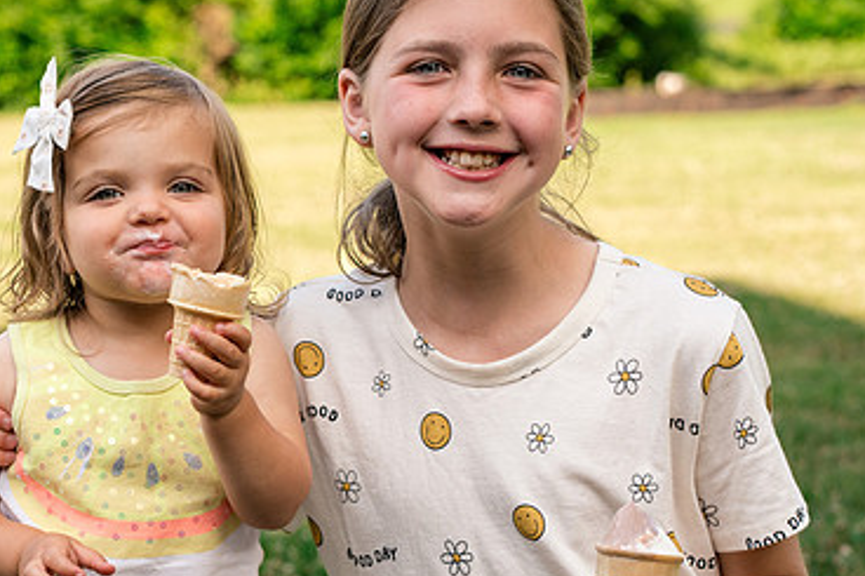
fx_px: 3218
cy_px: 347
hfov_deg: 15.3
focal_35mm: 134
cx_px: 244
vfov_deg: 10.2
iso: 640
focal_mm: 85
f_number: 6.3
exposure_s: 1/400
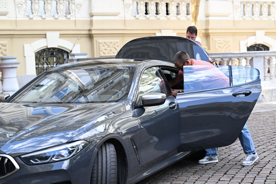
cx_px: 138
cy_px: 92
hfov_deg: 25.1
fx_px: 621
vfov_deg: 16.9
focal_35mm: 81
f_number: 4.5
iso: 800
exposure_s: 1/640
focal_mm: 81
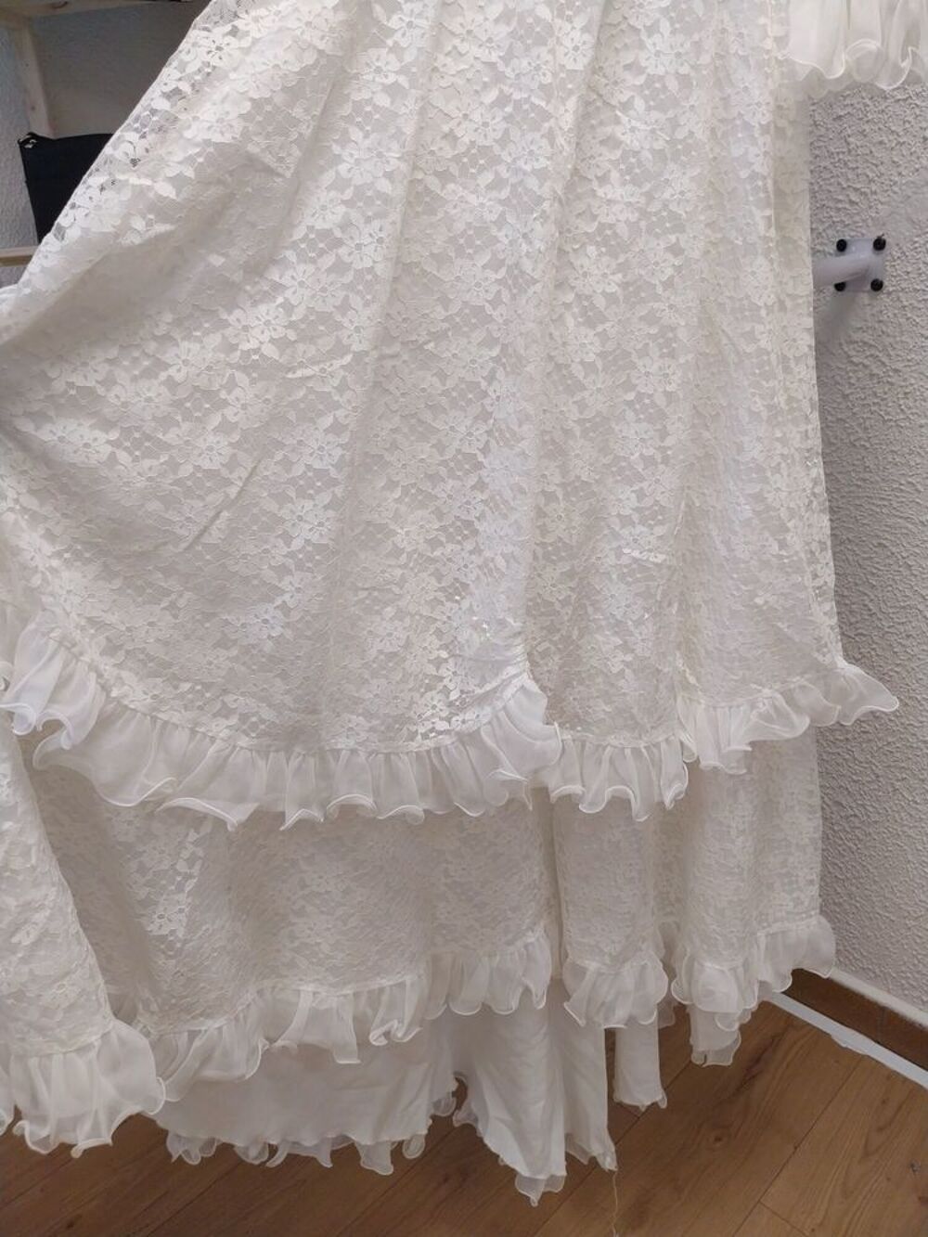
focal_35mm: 26
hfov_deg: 53.1
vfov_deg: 67.3
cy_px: 618
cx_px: 464
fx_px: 929
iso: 40
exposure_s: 1/50
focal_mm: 4
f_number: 1.8
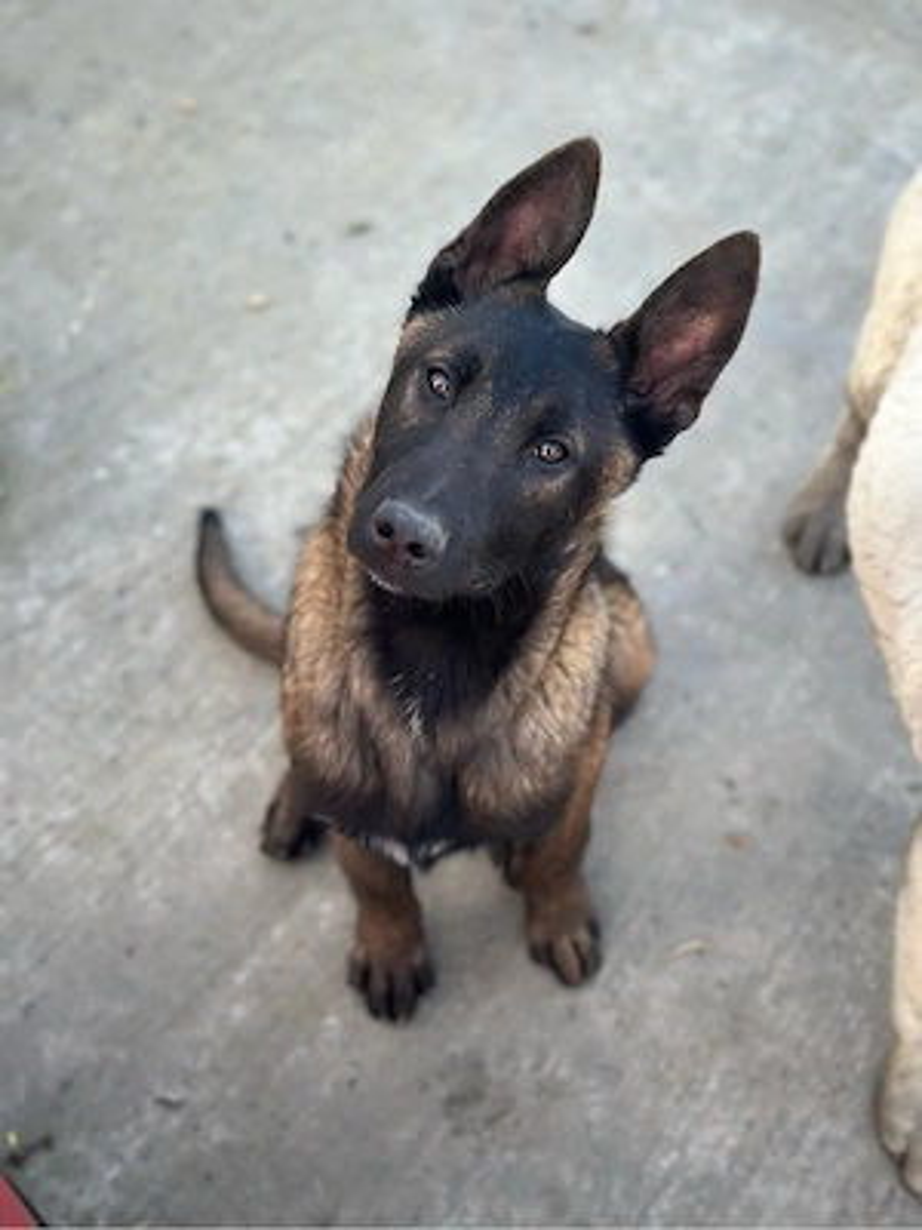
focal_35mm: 48
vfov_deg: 39.7
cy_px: 615
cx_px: 461
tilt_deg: -54.2
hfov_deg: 30.3
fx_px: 1705
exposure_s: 1/232
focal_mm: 6.86
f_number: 1.78
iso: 80
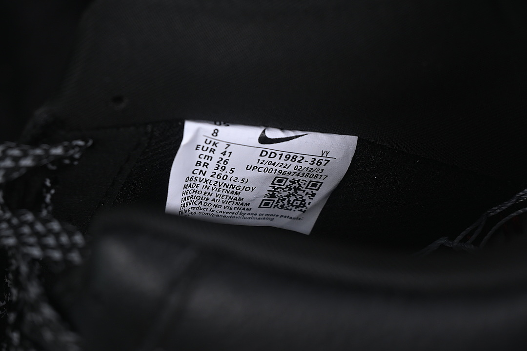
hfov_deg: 27.0
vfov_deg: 18.2
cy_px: 176
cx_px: 264
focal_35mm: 75
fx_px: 1098
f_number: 6.3
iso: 160
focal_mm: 50
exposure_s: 1/50
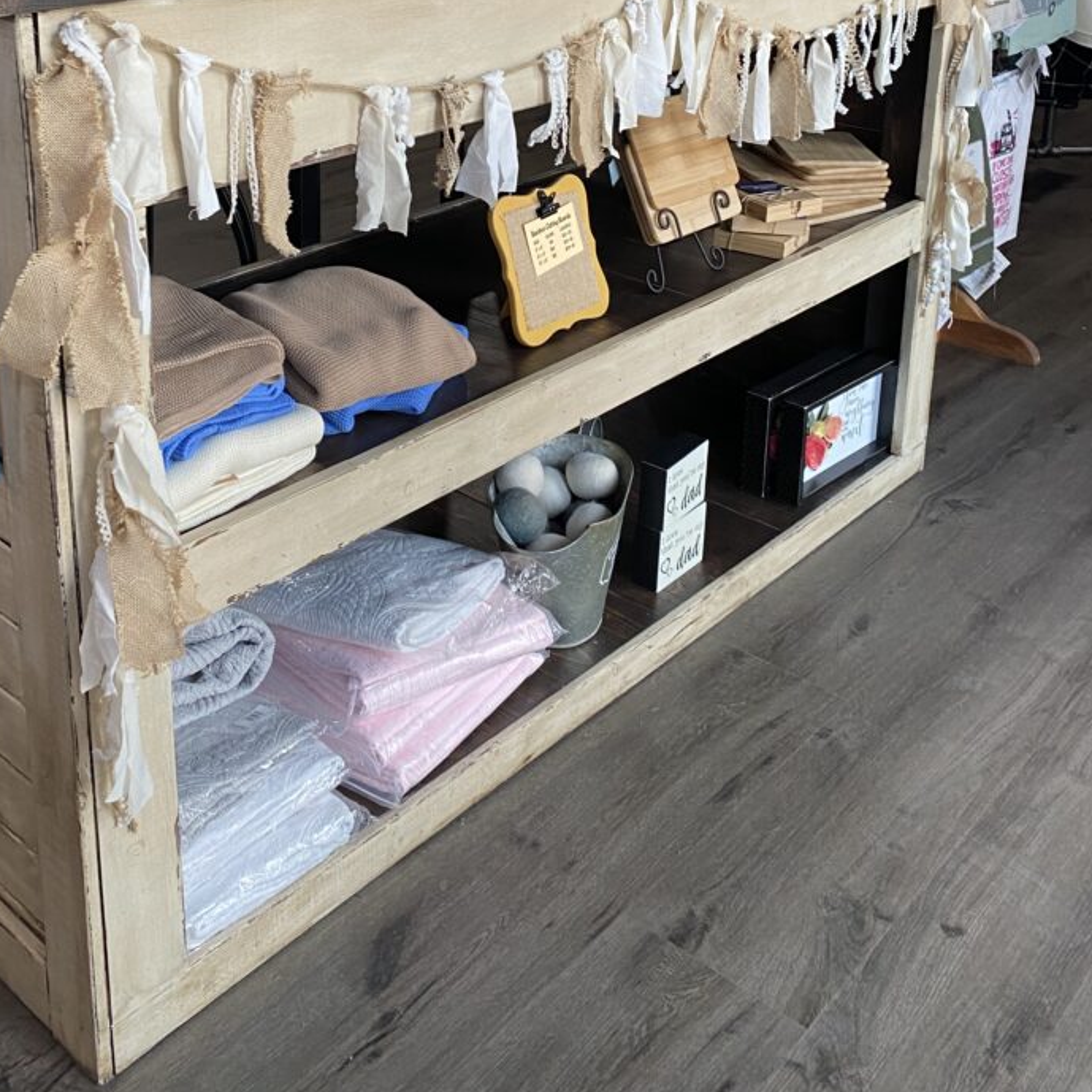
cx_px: 447
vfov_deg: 39.8
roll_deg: -0.5
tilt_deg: -15.2
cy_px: 182
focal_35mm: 40
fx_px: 1428
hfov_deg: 41.7
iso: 100
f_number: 1.8
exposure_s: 1/60
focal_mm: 4.25
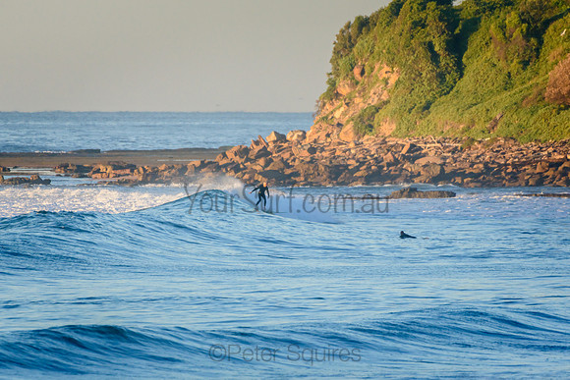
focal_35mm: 785
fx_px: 12438
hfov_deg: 2.6
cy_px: 190
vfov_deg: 1.8
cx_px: 285
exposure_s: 1/1250
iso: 560
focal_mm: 500
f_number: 5.6
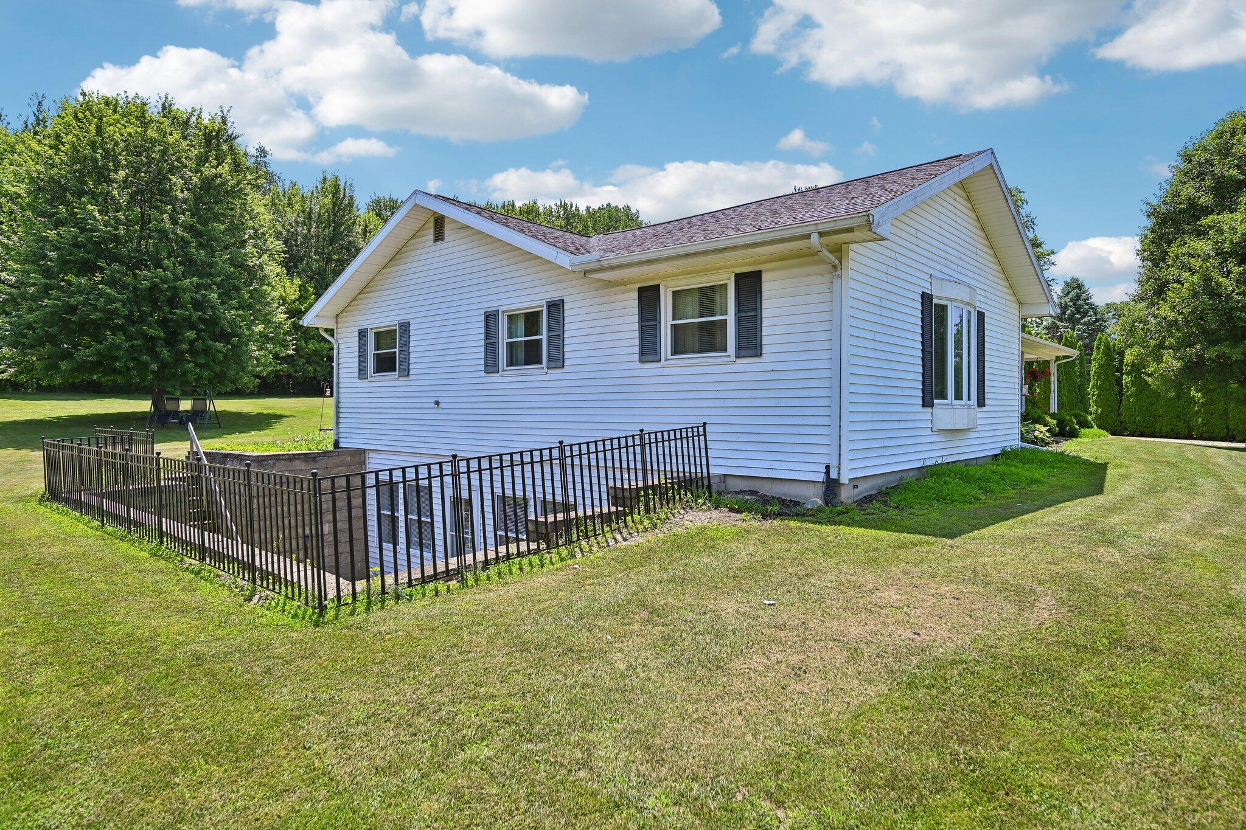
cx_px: 623
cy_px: 415
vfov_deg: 61.9
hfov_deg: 84.0
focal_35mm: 20
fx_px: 692
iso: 400
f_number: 4
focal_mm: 20
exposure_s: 1/1500
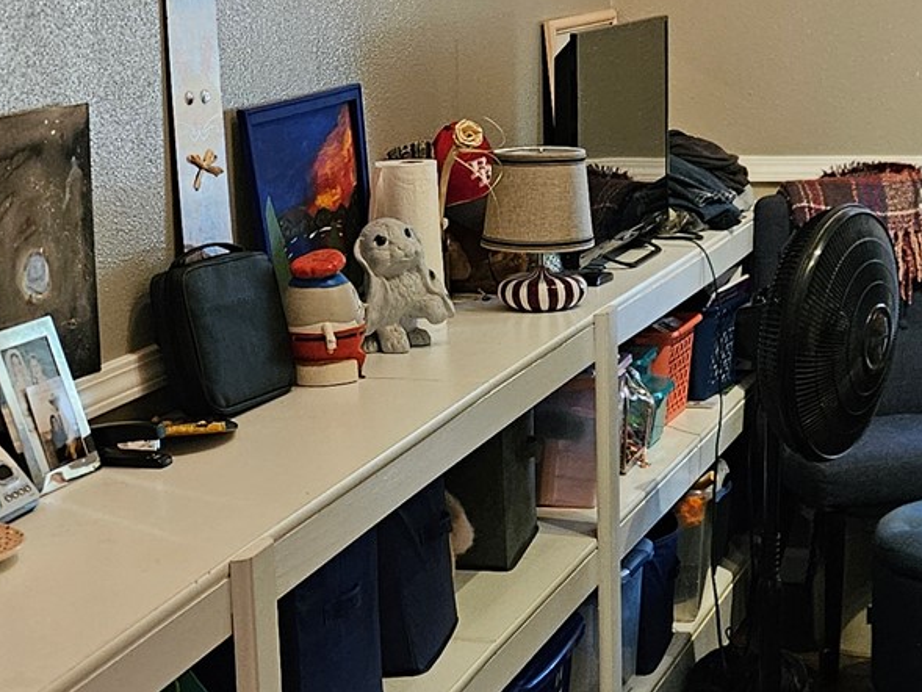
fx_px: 2131
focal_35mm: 80
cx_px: 200
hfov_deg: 24.1
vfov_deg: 18.4
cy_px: 418
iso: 640
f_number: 1.8
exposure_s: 1/60
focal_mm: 5.4
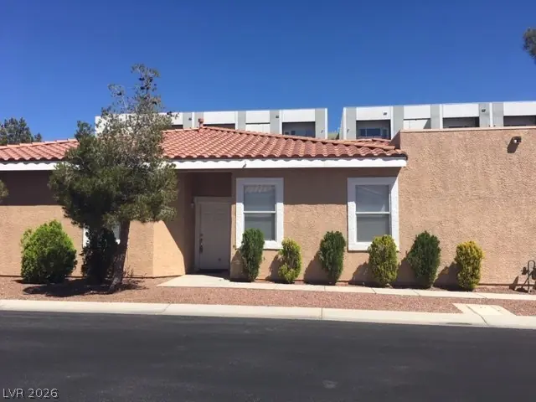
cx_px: 268
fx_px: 449
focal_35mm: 29
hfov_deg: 61.7
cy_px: 201
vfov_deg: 48.2
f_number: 2.2
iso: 25
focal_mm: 4.15
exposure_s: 1/2262
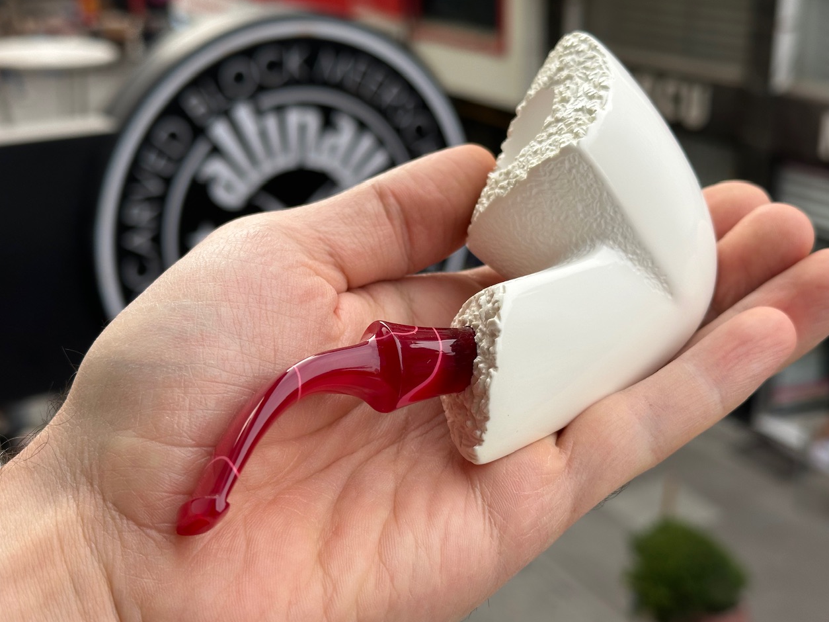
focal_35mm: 49
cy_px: 314
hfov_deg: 38.9
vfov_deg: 29.7
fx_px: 1173
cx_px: 407
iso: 64
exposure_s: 1/944
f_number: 1.78
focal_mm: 6.86
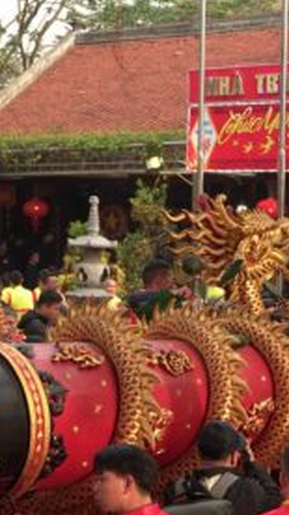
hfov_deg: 16.1
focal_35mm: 74
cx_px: 71
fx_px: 1016
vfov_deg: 28.4
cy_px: 278
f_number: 2.8
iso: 400
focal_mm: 17
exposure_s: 1/1600
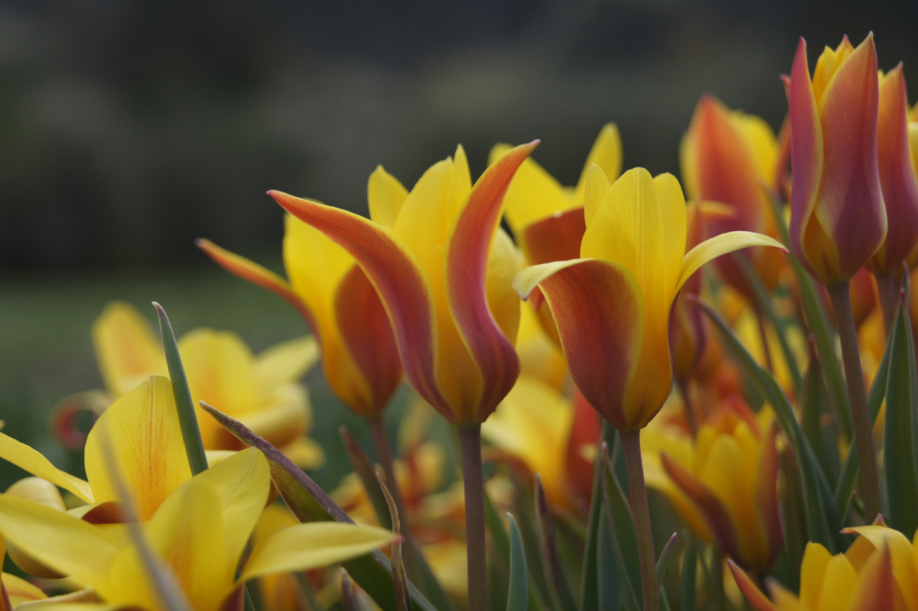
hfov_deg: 24.6
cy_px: 306
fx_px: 2102
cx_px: 459
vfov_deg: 16.5
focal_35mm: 82
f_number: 5.6
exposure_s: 1/640
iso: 200
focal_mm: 55
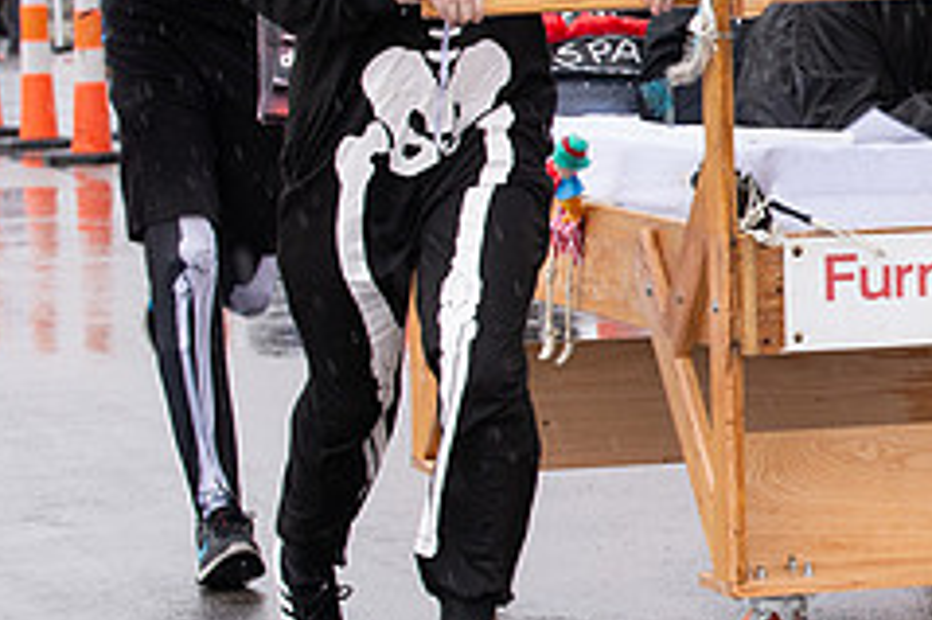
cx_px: 1290
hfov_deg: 8.2
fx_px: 6364
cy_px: 206
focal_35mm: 246
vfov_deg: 5.6
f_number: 7.1
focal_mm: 85
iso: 800
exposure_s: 1/400
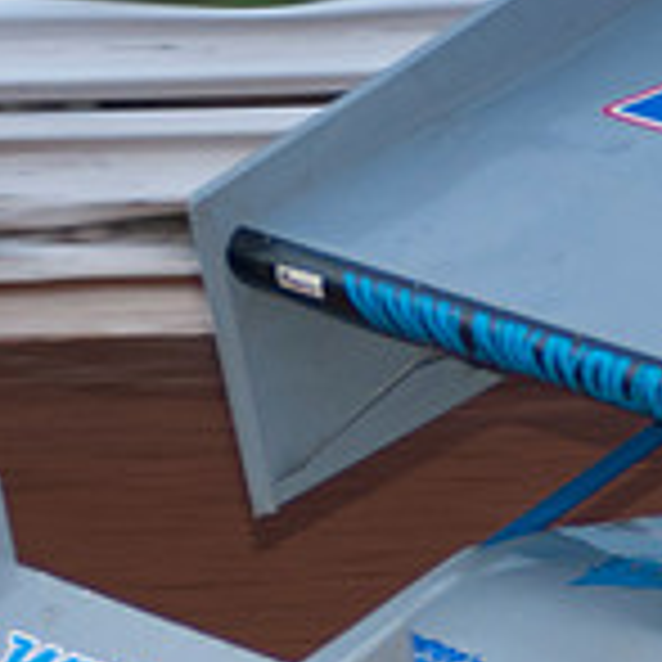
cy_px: 657
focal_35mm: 477
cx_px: 567
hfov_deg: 3.7
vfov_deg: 3.7
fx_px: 10321
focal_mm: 95
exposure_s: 1/400
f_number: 2.8
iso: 250
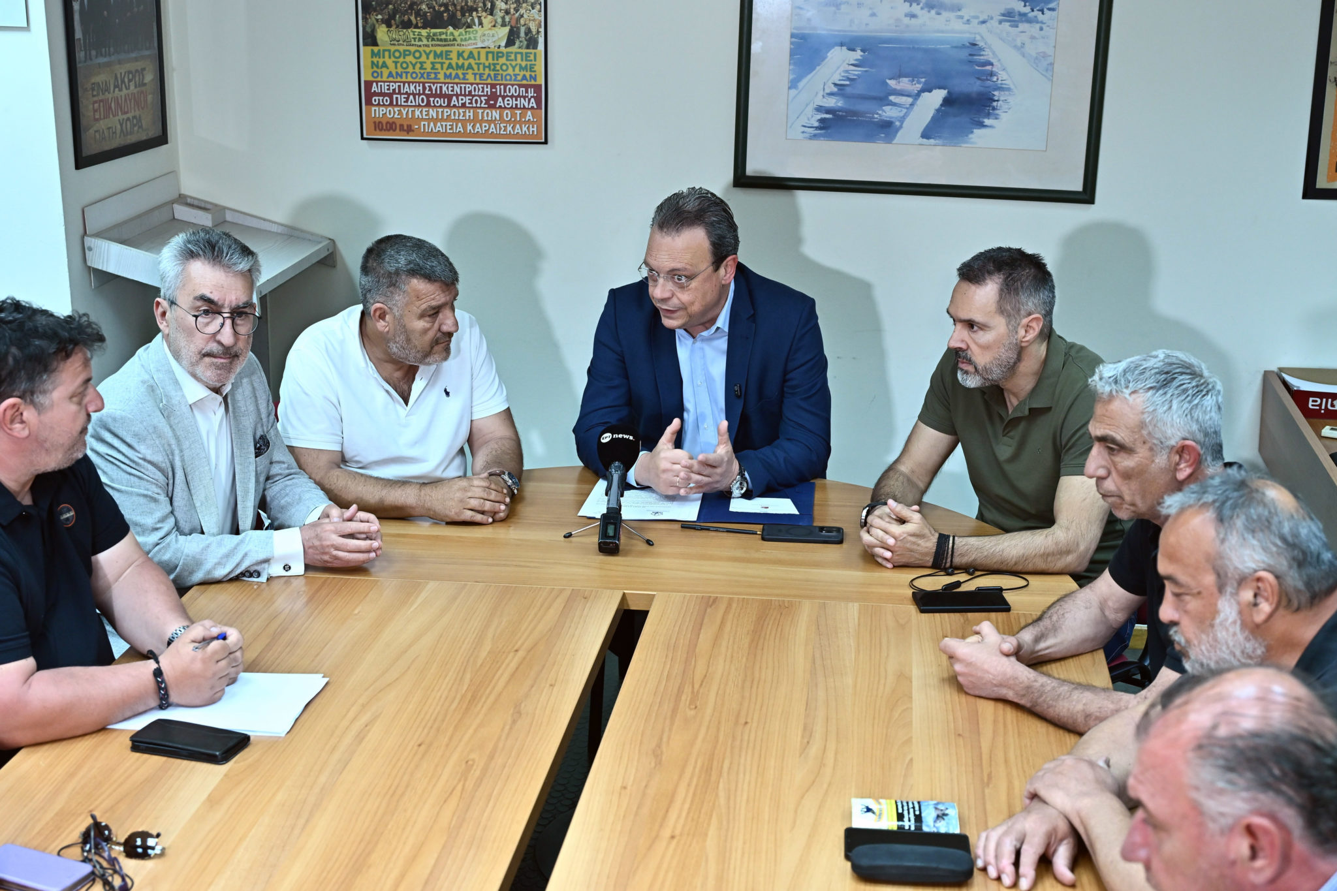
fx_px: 1782
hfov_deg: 41.1
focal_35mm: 48
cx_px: 668
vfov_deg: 28.1
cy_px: 446
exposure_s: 1/125
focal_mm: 48
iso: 1800
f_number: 4.5
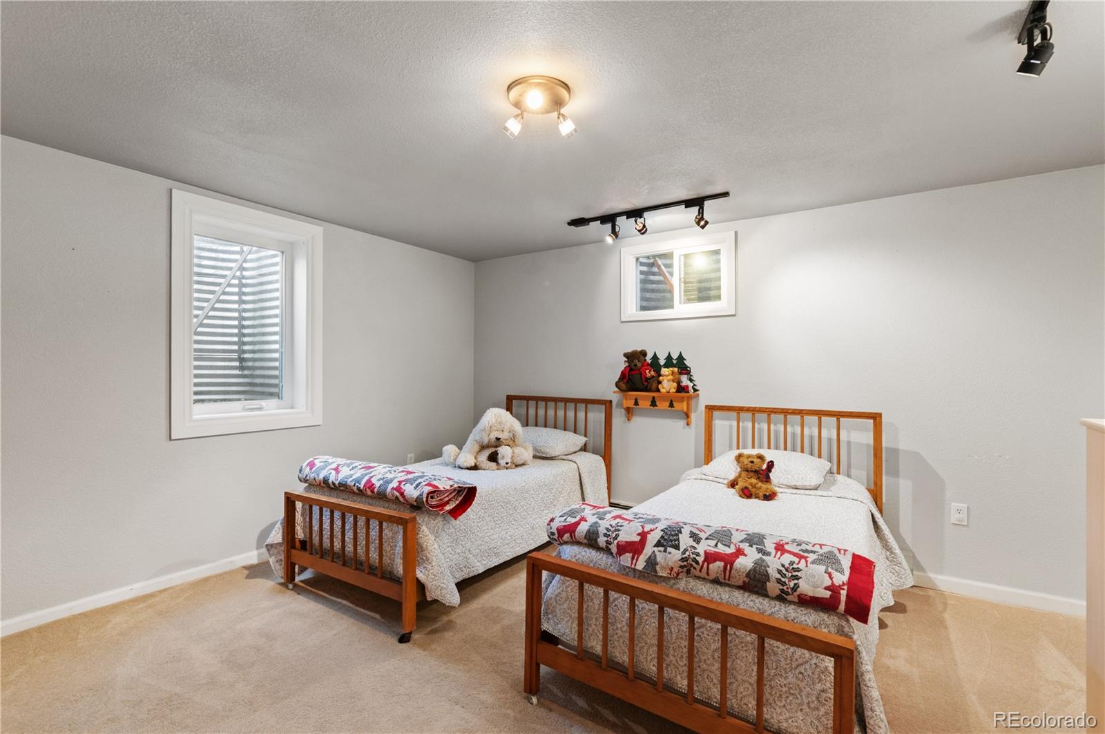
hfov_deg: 96.8
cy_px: 367
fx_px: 491
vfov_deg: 73.6
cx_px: 552
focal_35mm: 16
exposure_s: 1/3
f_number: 9
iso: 640
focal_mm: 16
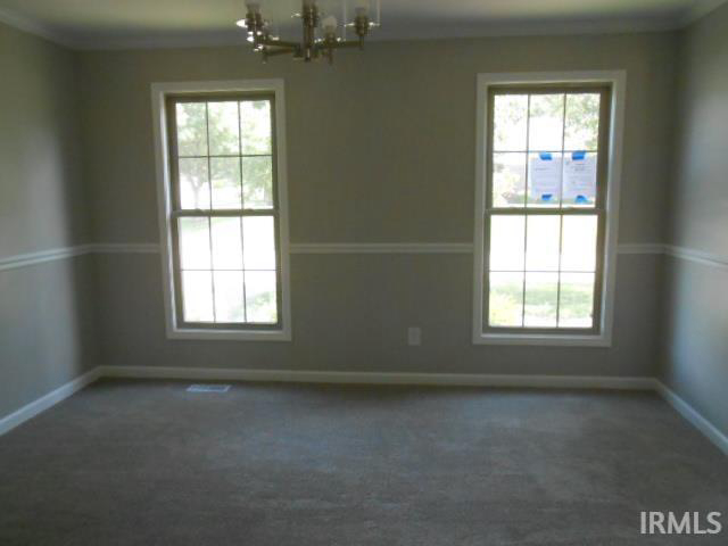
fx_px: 547
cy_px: 273
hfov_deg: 67.3
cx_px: 364
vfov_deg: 53.1
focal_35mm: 26
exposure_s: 1/125
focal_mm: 4.6
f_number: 3.5
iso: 640
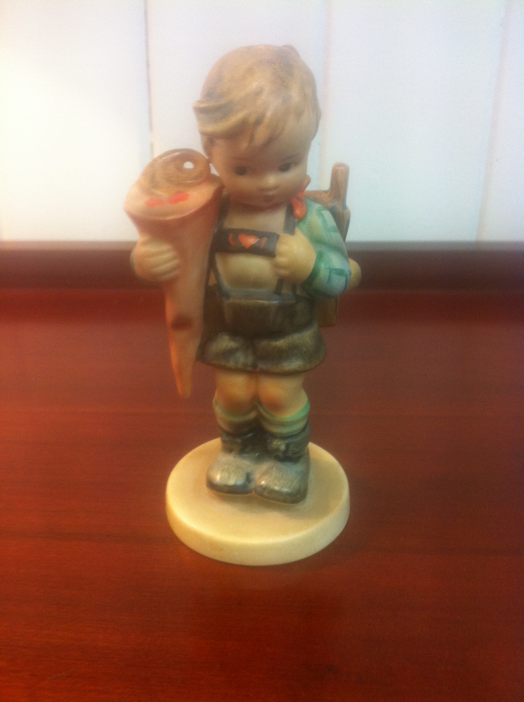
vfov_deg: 52.7
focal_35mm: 35
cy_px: 351
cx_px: 262
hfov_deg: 40.6
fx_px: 708
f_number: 2.8
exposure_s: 1/15
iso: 125
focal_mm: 3.85
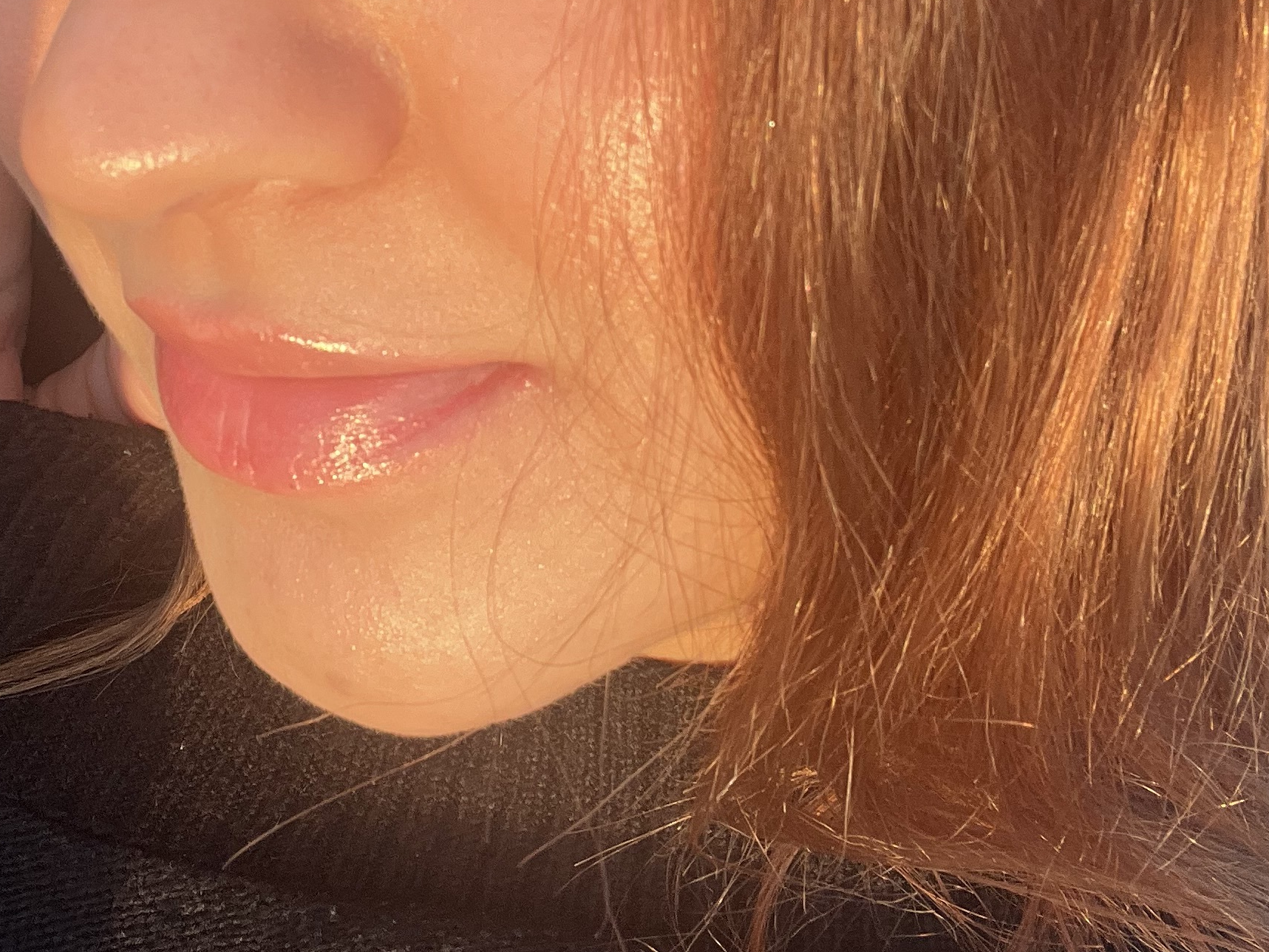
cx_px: 344
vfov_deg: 26.7
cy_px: 256
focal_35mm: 54
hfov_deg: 34.9
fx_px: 1980
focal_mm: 2.71
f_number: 2.2
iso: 50
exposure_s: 1/121
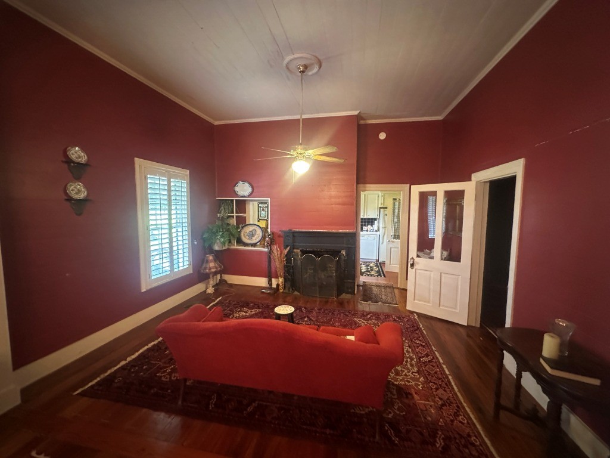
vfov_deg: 85.7
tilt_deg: -6.3
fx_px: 247
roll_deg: -1.4
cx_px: 305
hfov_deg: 102.1
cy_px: 229
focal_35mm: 14
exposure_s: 1/40
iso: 800
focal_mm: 2.22
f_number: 2.2
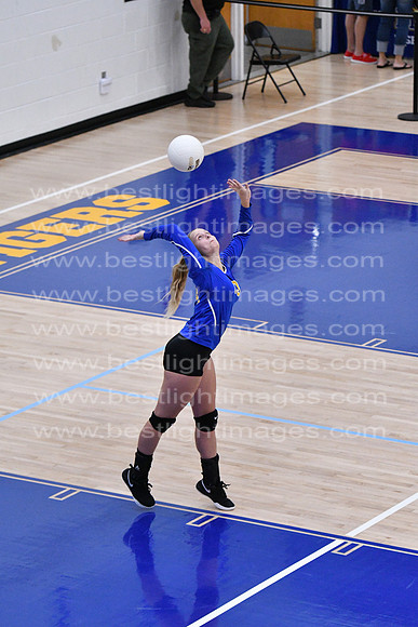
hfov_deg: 7.9
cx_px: 209
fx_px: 3028
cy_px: 314
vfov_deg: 11.8
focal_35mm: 174
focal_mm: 116
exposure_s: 1/1250
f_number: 3.2
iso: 6400
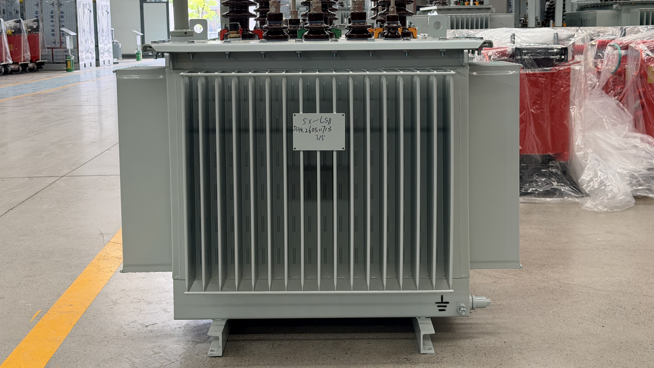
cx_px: 323
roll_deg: +1.0
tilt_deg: -6.0
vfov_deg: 22.6
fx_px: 919
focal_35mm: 53
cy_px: 135
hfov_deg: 39.2
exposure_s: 1/147
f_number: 1.78
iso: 160
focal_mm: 6.76
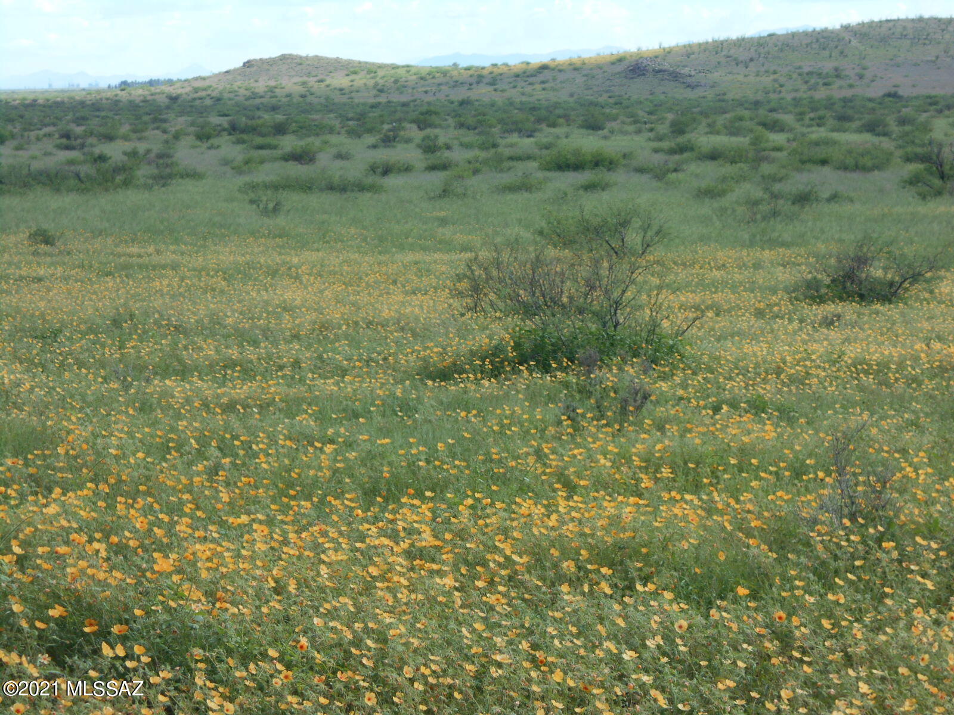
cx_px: 477
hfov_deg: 17.6
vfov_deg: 13.2
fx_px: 3087
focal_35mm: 112
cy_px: 358
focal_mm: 20.1
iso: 80
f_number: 6
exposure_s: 1/200
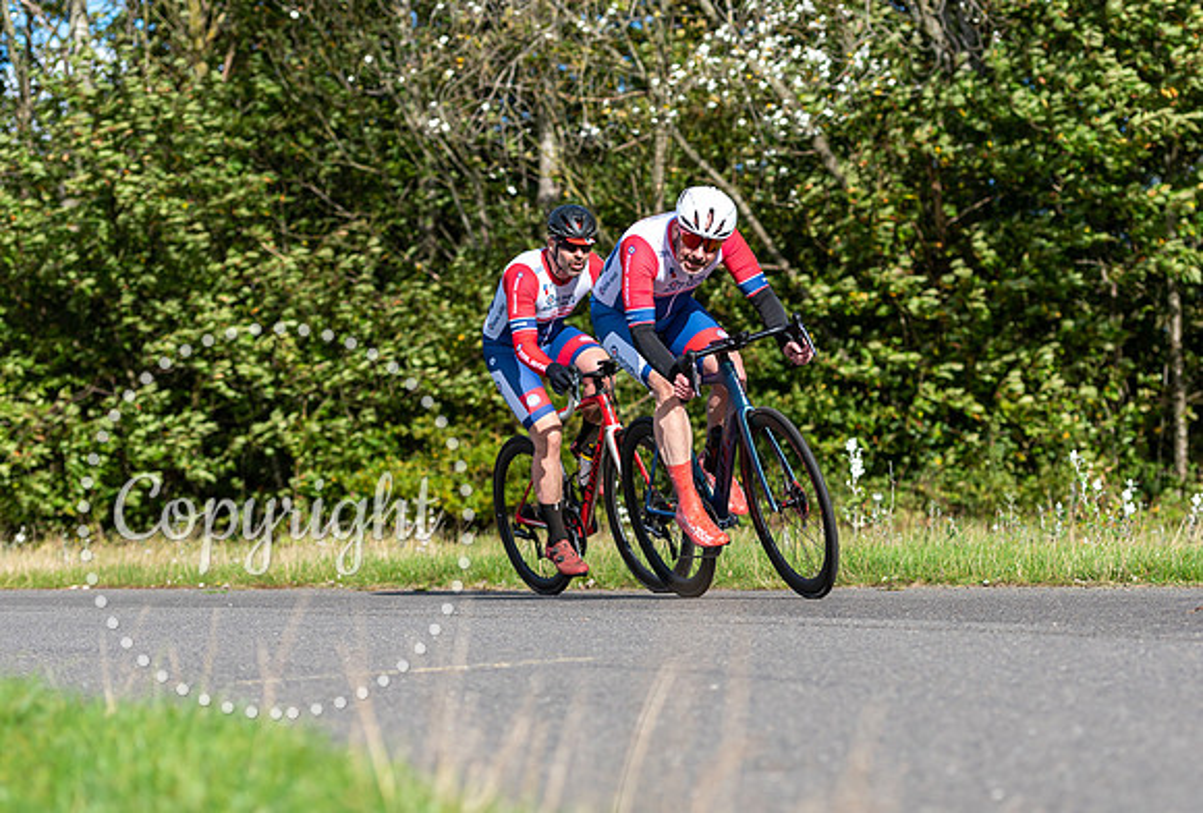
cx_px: 683
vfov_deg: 11.6
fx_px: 4003
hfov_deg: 17.1
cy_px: 335
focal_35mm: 119
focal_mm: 86
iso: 160
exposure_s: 1/2000
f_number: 3.2
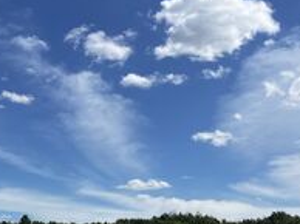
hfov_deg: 31.2
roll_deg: -2.3
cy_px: 248
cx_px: 50
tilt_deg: -1.4
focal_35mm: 60
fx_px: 519
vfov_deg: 22.9
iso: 50
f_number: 1.6
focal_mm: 5.1
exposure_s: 1/5319
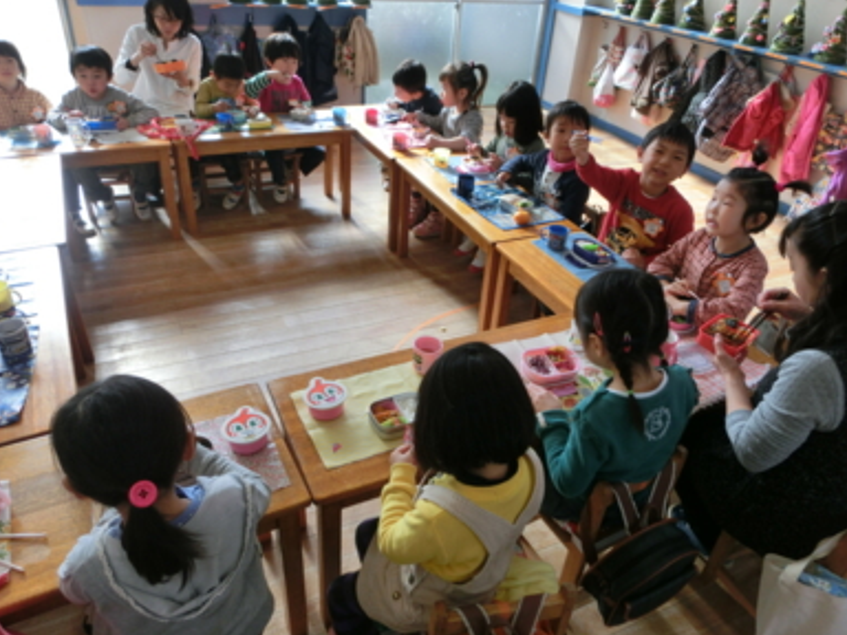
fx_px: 612
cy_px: 306
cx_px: 417
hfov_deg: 69.4
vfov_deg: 54.9
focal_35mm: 25
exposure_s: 1/125
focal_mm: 4.24
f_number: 3
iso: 80
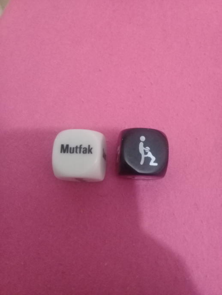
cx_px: 111
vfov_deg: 58.3
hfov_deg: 45.5
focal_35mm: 31
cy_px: 148
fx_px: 265
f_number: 2.2
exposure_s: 1/17
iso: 500
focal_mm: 3.3
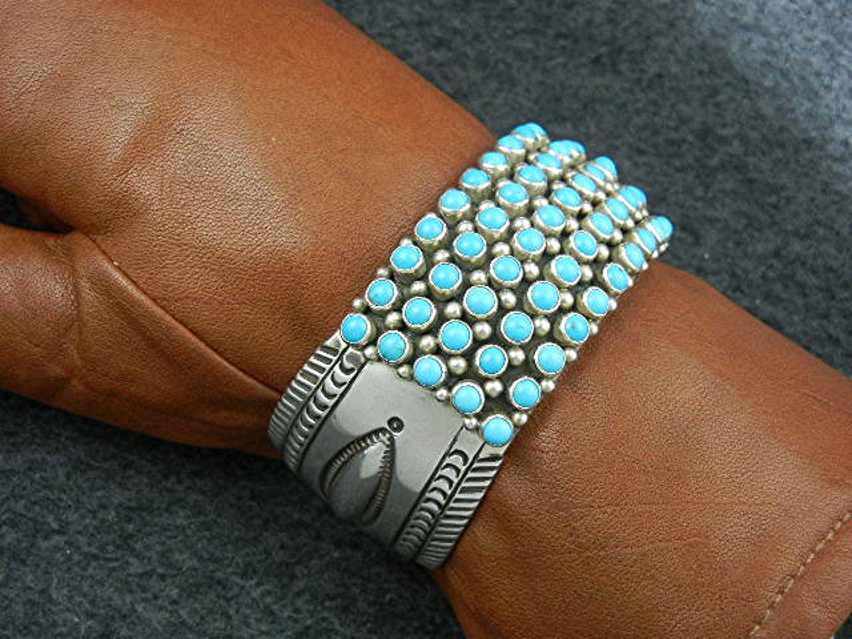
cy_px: 320
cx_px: 426
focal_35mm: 68
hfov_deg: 28.6
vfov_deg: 21.6
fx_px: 1674
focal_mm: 12.2
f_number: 4.1
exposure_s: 1/15.2
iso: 400
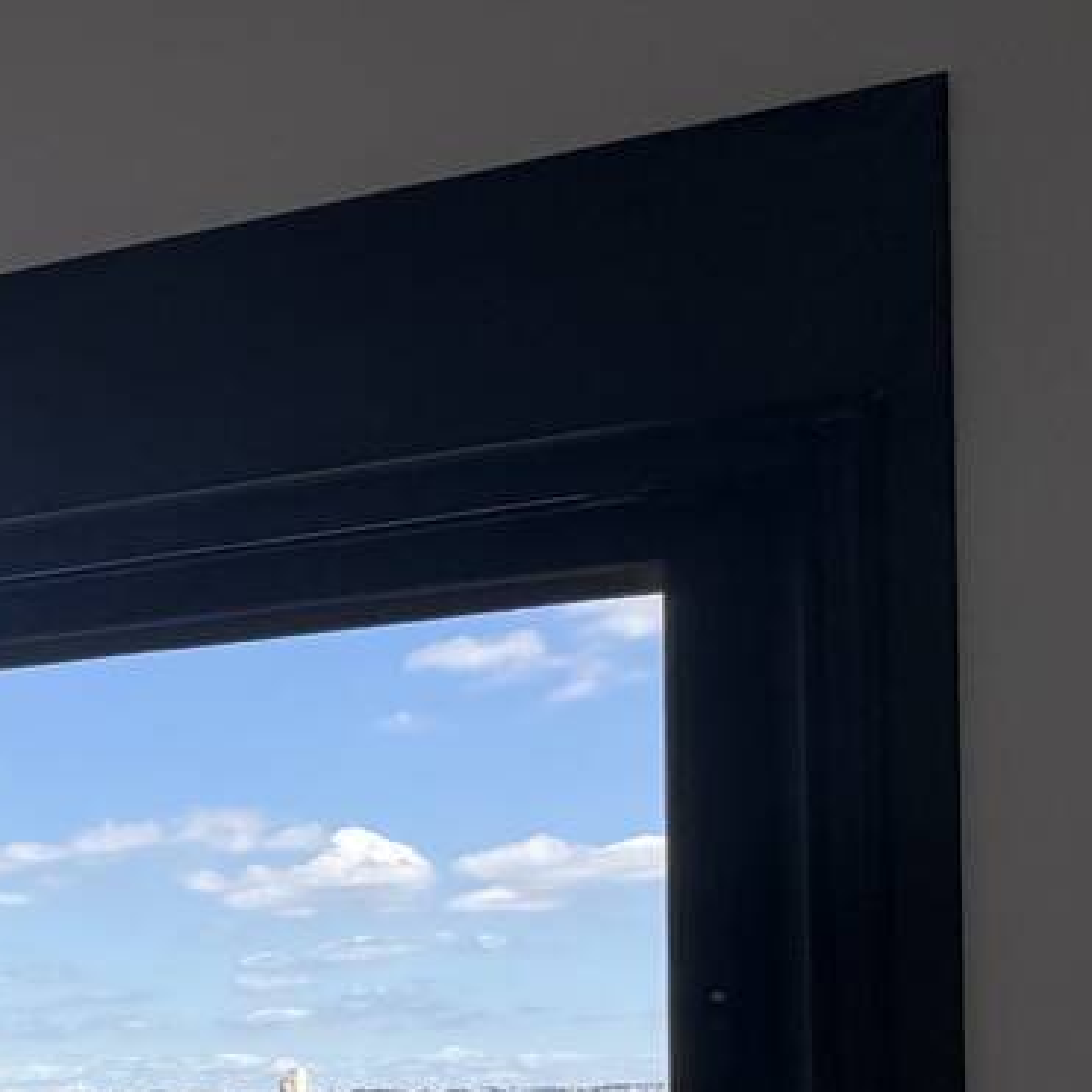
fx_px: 1713
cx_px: -836
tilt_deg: +0.3
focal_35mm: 48
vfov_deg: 32.3
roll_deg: +0.6
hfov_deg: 22.4
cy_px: 1113
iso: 40
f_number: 2.2
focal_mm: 2.22
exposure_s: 1/770
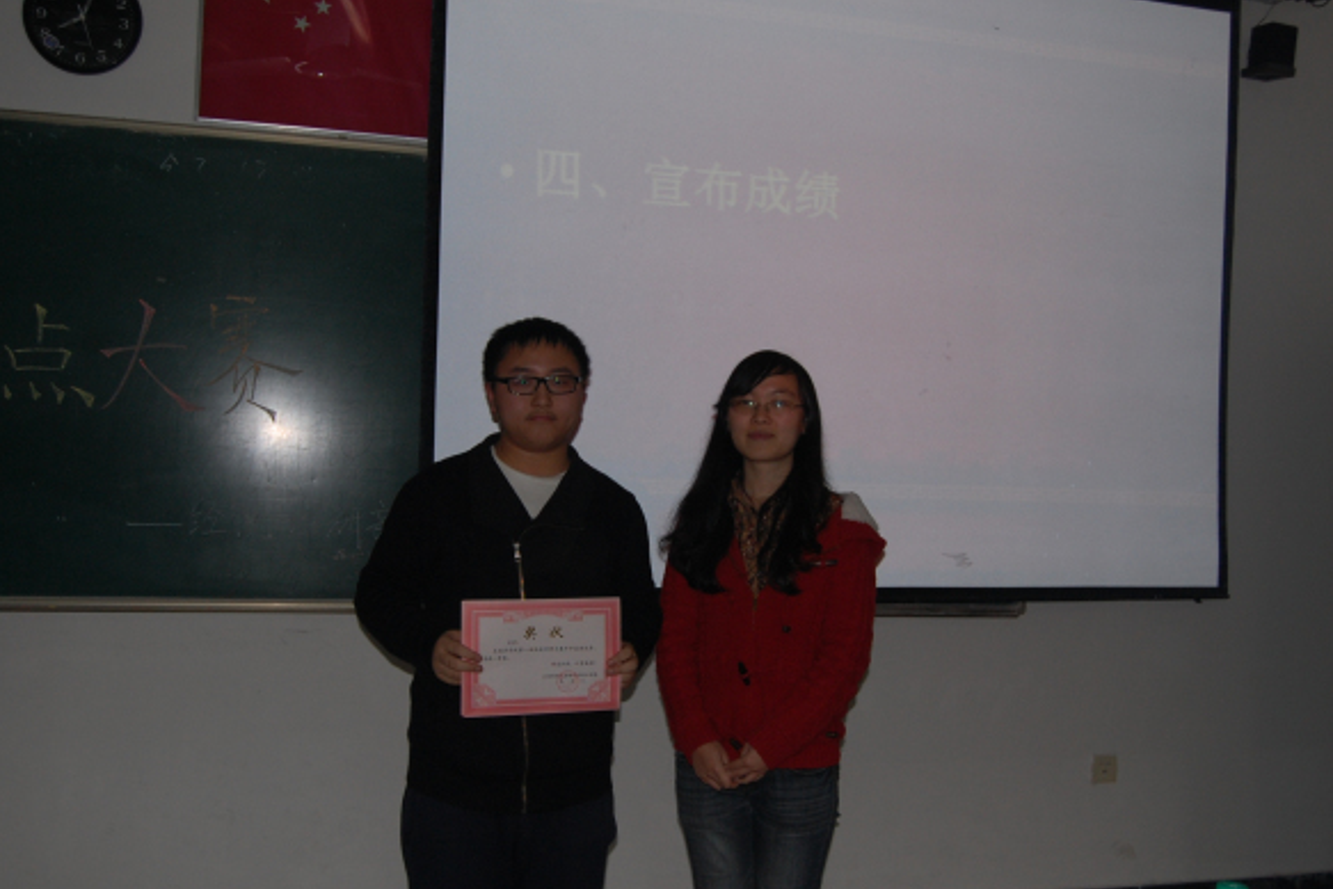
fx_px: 1370
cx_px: 681
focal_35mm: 37
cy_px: 452
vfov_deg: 36.0
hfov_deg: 51.9
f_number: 4
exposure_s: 1/60
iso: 400
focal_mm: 24
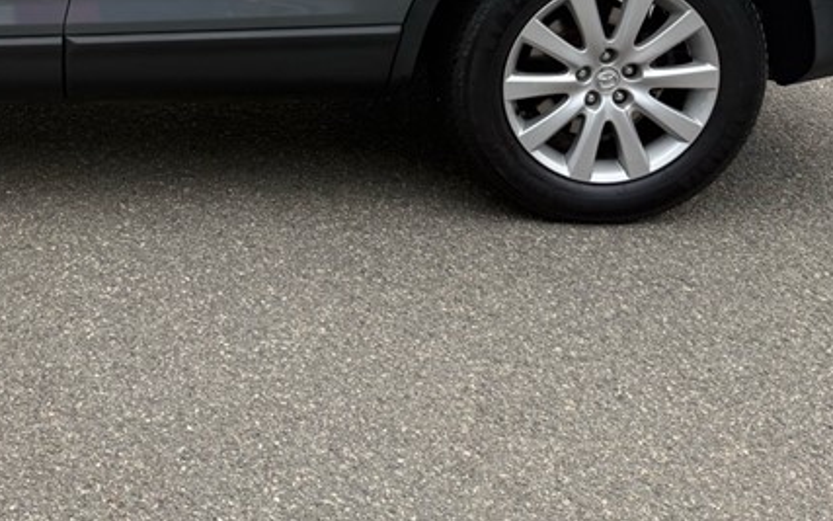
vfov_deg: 20.4
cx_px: 6
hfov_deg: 31.1
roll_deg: -1.9
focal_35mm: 61
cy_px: -37
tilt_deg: -12.6
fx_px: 1385
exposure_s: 1/1522
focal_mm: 6.76
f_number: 1.78
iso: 100
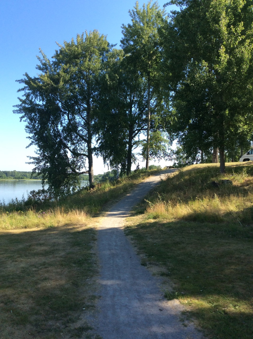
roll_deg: +0.1
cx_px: 126
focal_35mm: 32
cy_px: 170
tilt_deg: +1.6
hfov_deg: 44.1
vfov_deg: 56.9
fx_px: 313
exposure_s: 1/510
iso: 32
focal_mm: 3.3
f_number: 2.4
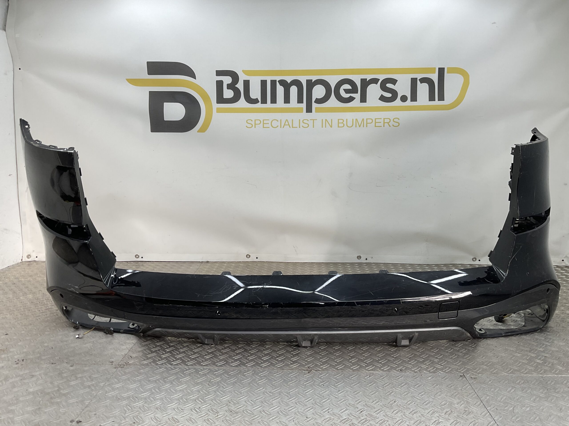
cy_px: 213
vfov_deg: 48.2
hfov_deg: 61.7
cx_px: 284
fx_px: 477
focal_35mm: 29
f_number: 1.8
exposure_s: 1/131
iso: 16
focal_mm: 3
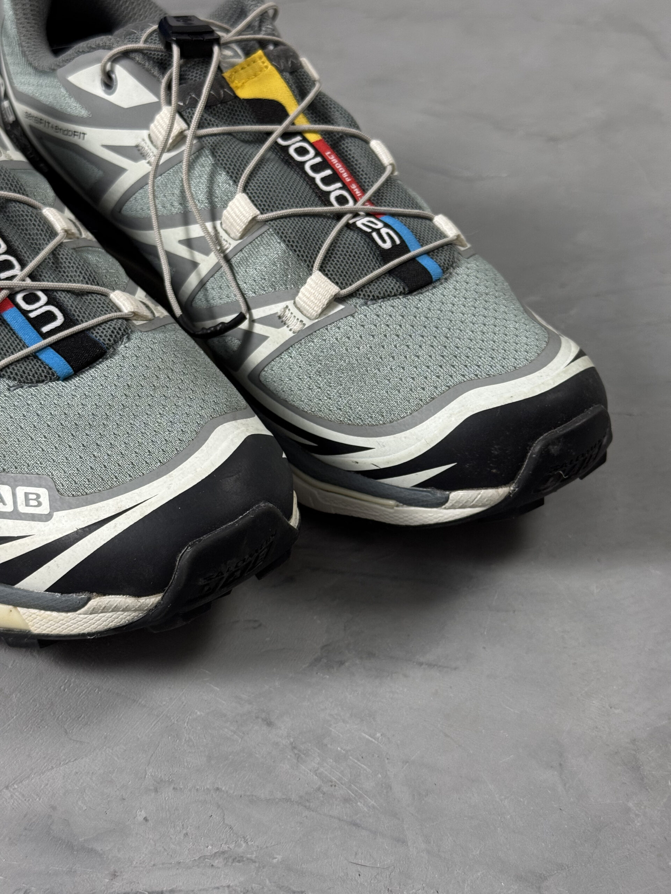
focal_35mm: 48
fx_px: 1241
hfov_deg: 30.3
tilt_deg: -38.6
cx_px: 336
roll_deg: -0.8
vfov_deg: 39.7
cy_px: 447
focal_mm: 6.76
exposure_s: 1/60
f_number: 1.78
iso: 125
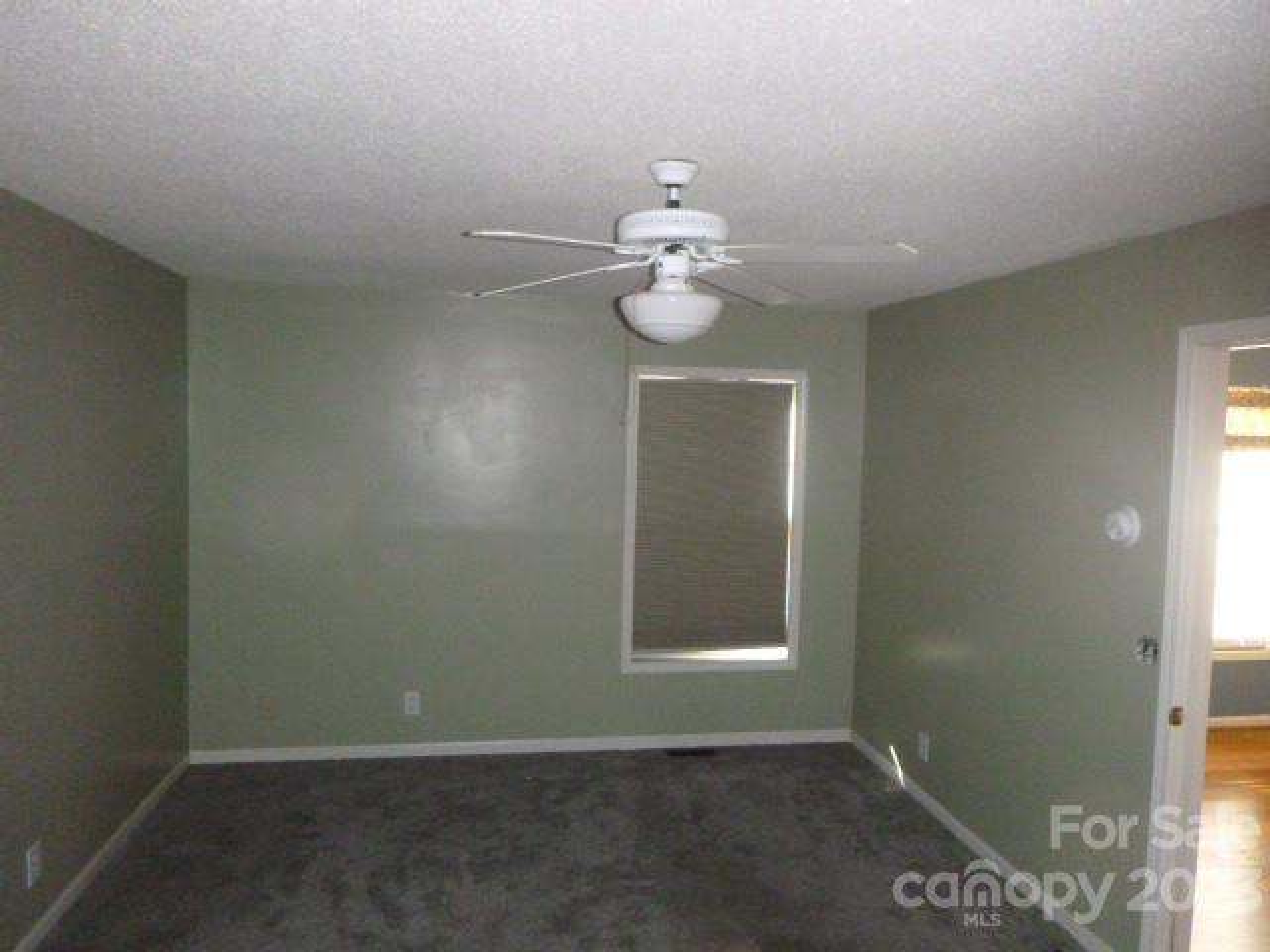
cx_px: 635
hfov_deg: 69.4
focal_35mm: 25
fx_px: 917
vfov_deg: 54.9
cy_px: 476
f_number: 3.9
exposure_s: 1/60
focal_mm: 4.5
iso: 800
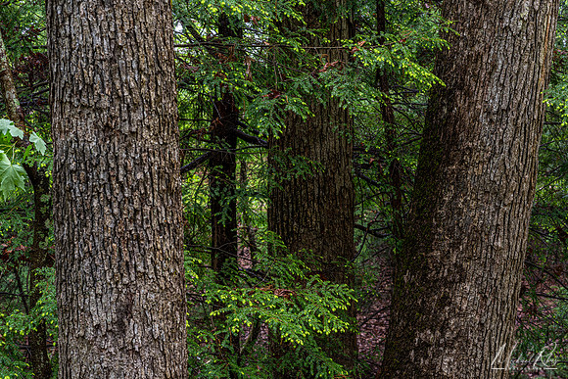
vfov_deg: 16.1
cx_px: 284
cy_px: 190
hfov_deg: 23.9
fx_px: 1341
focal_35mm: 85
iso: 100
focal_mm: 85
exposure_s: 2.5
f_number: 13
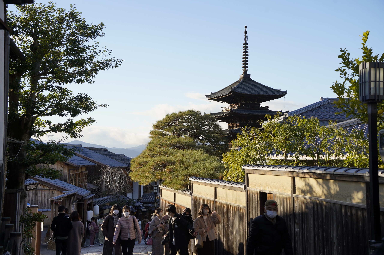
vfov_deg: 25.0
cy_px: 128
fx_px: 575
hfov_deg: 36.9
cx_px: 192
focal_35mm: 54
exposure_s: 1/200
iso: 100
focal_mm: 54
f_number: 7.1
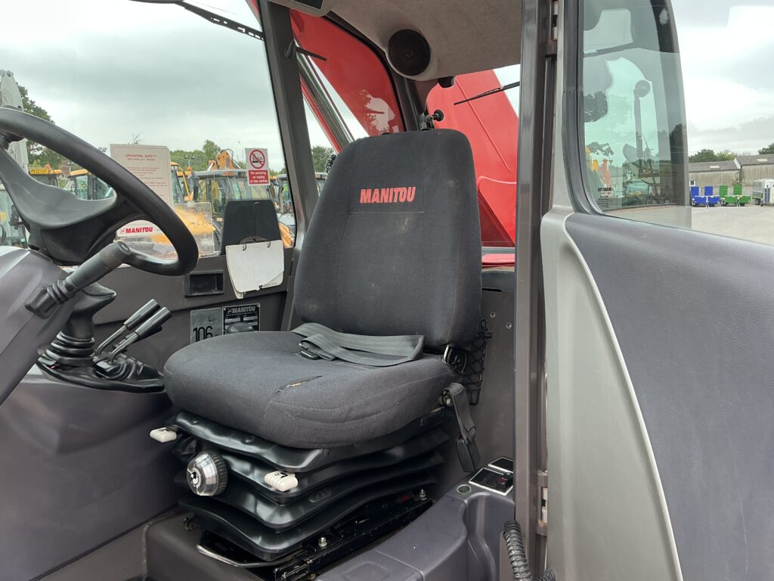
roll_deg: +2.4
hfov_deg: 63.4
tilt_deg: -6.2
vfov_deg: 49.7
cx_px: 387
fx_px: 626
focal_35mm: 28
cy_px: 290
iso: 20
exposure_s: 1/122
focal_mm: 3
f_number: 1.8
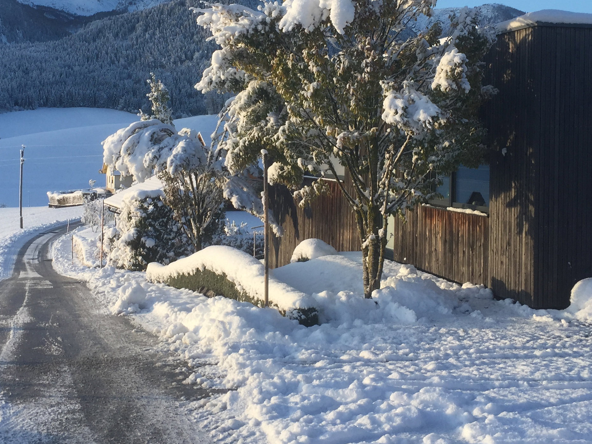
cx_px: 260
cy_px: 133
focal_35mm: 51
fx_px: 872
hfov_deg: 37.4
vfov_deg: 28.3
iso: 32
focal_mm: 4.15
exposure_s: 1/608
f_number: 2.2
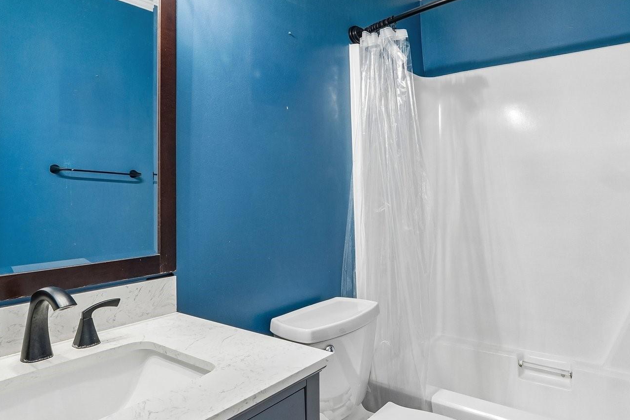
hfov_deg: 73.7
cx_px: 312
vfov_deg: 53.1
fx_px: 420
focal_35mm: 24
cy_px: 206
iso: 400
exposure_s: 1/4
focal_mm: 10
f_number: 8
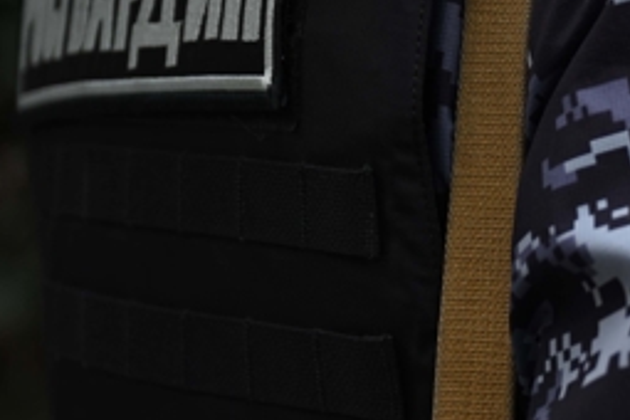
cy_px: 212
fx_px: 2467
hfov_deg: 13.8
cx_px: 904
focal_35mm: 141
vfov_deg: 9.7
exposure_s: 1/160
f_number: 2.8
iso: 200
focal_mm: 48
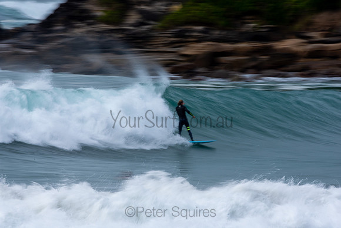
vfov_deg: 1.8
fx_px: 7105
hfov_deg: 2.7
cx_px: 170
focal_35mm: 750
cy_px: 114
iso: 100
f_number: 29
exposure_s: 1/20
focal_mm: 500
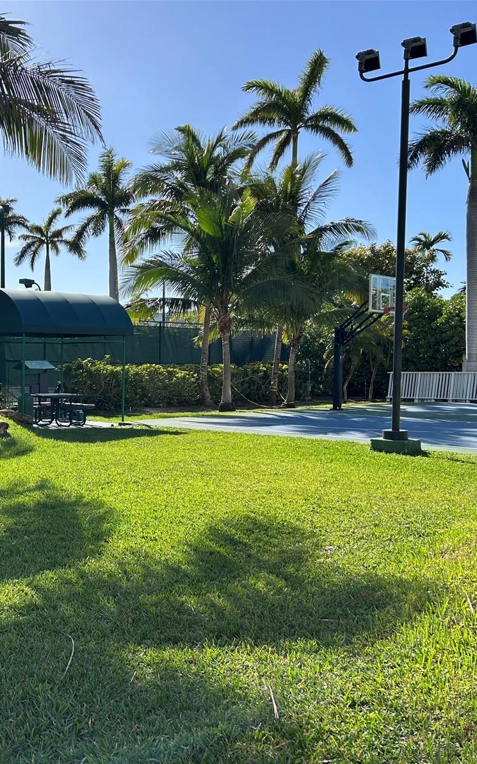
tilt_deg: -1.8
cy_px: 384
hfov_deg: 32.3
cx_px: 25
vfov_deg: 52.7
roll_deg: -0.3
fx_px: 770
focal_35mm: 37
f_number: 1.5
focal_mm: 5.7
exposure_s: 1/3460
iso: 50
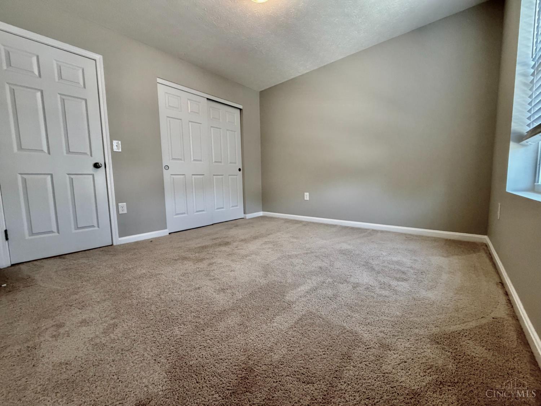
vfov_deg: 85.7
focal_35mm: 14
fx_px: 219
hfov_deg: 102.1
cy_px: 203
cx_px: 270
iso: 320
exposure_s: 1/112
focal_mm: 2.22
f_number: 2.2
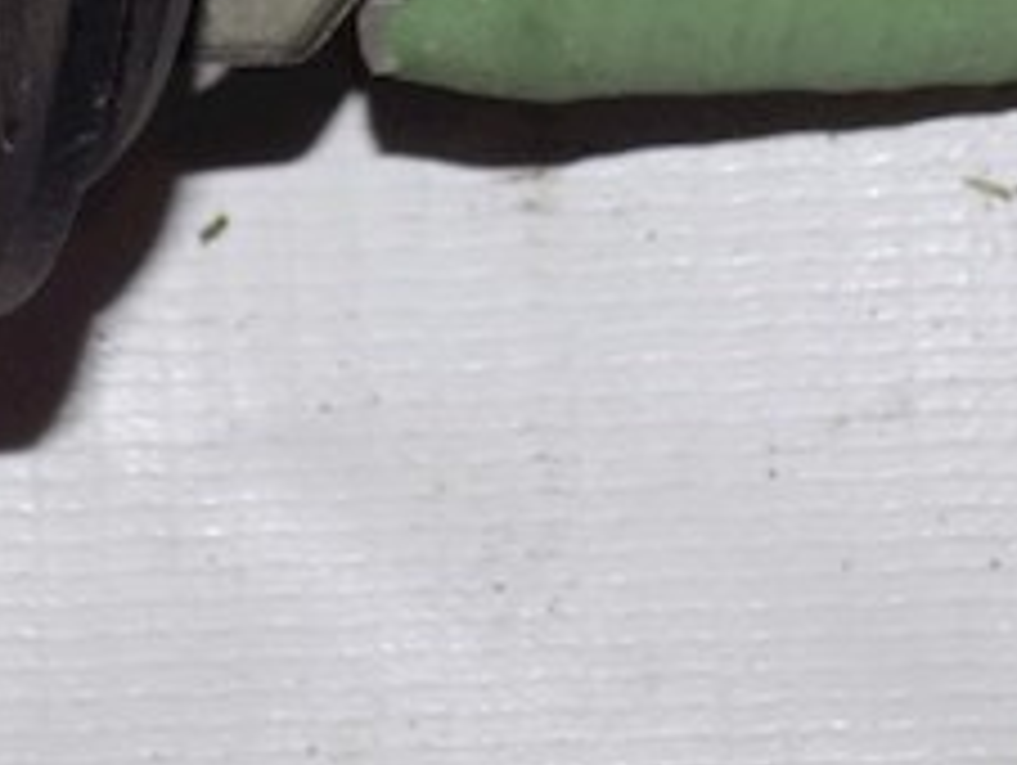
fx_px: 5823
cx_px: 410
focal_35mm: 198
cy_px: -292
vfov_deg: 7.4
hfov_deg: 10.0
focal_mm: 12.5
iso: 200
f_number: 4.2
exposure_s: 1/30
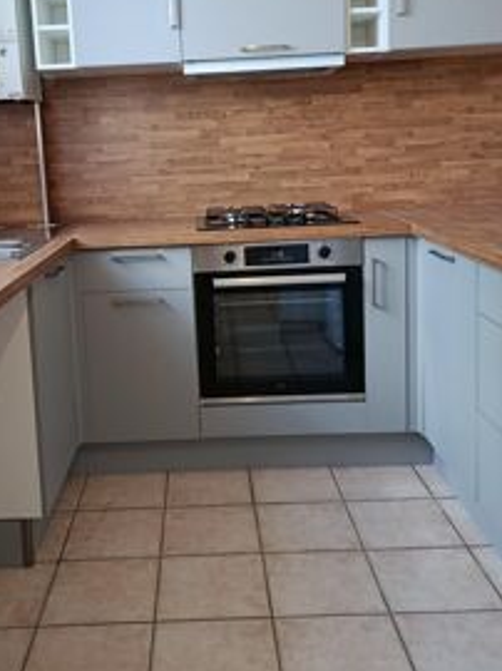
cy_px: 257
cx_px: 186
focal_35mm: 38
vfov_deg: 48.6
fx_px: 736
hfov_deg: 37.4
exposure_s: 1/100
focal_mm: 5.24
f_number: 1.7
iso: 789
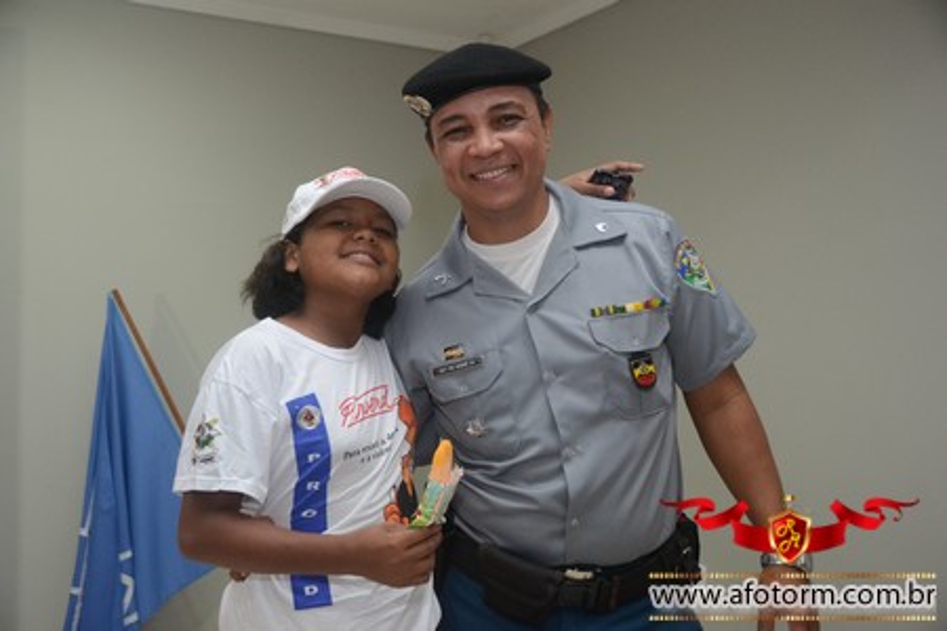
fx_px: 1223
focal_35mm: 46
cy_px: 316
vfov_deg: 28.9
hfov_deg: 42.3
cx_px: 474
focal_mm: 31
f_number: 4
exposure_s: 1/125
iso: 1600
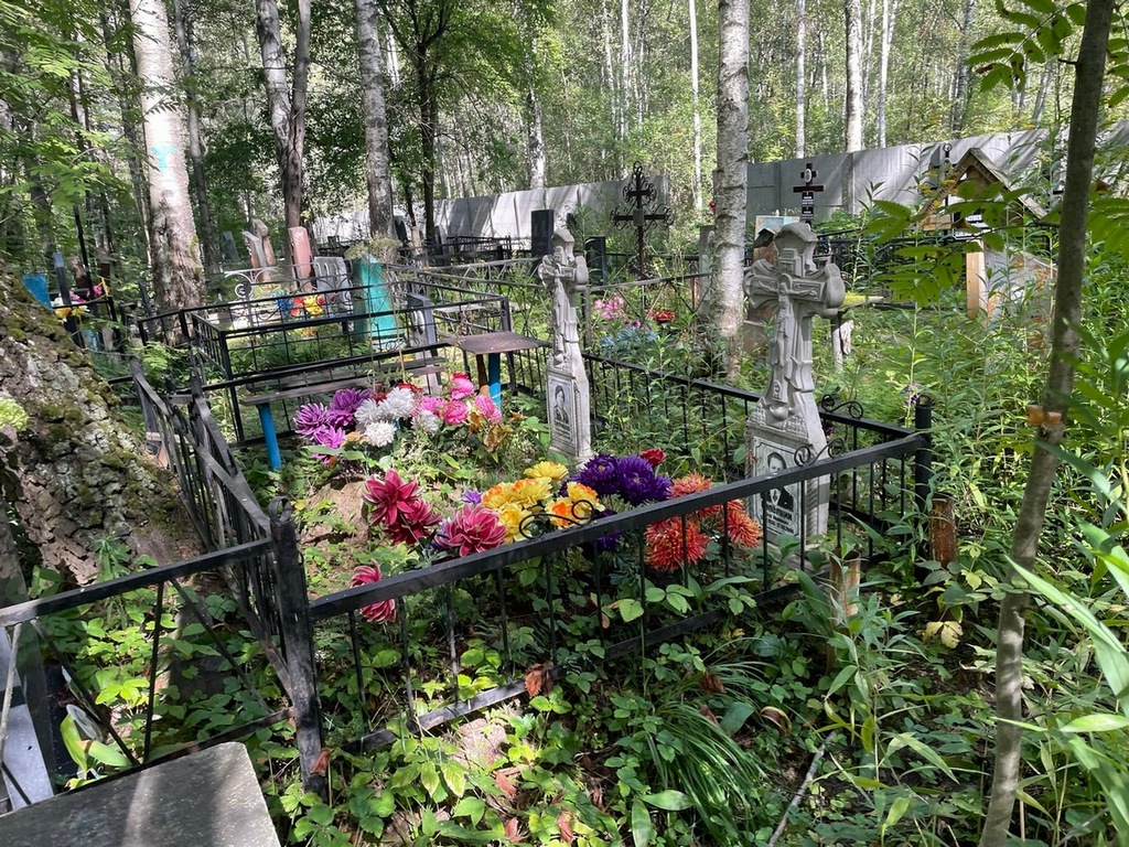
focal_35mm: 26
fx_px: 848
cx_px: 564
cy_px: 424
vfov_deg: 53.1
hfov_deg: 67.3
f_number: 1.6
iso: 32
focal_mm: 4.2
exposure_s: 1/128
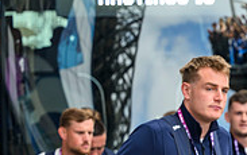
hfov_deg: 7.1
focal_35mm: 287
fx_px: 1935
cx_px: 444
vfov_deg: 4.6
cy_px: 165
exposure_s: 1/800
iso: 500
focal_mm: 75
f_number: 3.5
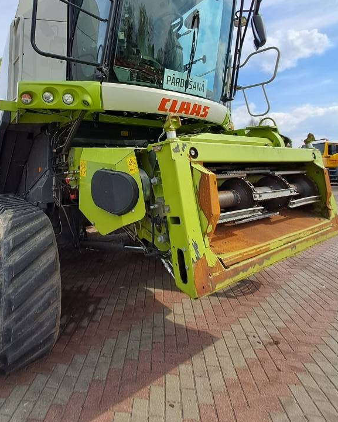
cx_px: 128
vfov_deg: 83.2
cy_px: 139
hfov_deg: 72.6
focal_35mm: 18
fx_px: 225
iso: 40
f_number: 2.2
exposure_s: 1/1859
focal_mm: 1.42
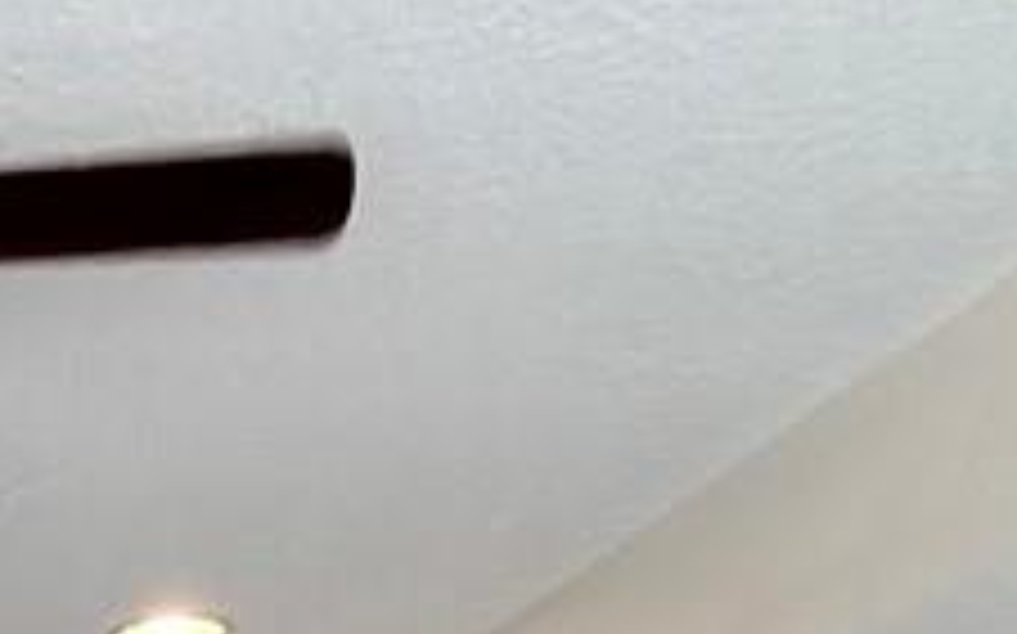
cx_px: -662
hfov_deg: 17.2
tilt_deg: -3.1
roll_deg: -0.7
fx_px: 2909
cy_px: 1574
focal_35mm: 105
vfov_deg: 10.5
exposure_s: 1/120
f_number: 2.2
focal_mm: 2.22
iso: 100
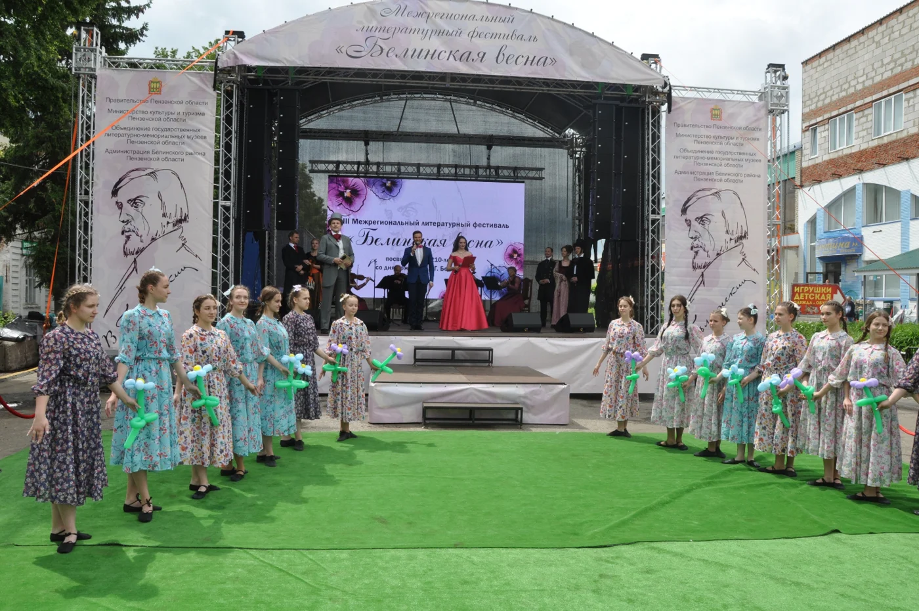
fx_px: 688
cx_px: 460
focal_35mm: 27
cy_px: 306
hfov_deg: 67.4
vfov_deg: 47.8
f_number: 13
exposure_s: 1/160
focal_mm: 18
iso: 200
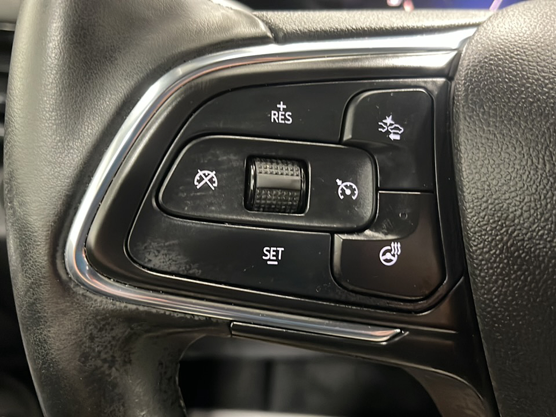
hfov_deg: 63.4
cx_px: 278
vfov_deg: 49.7
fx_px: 450
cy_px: 208
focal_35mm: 28
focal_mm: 5.1
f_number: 1.6
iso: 1000
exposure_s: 1/40
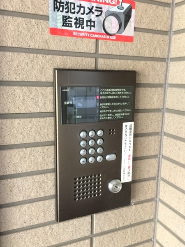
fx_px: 207
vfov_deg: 61.7
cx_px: 92
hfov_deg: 48.2
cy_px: 124
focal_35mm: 29
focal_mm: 4.15
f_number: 2.2
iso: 125
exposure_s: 1/15
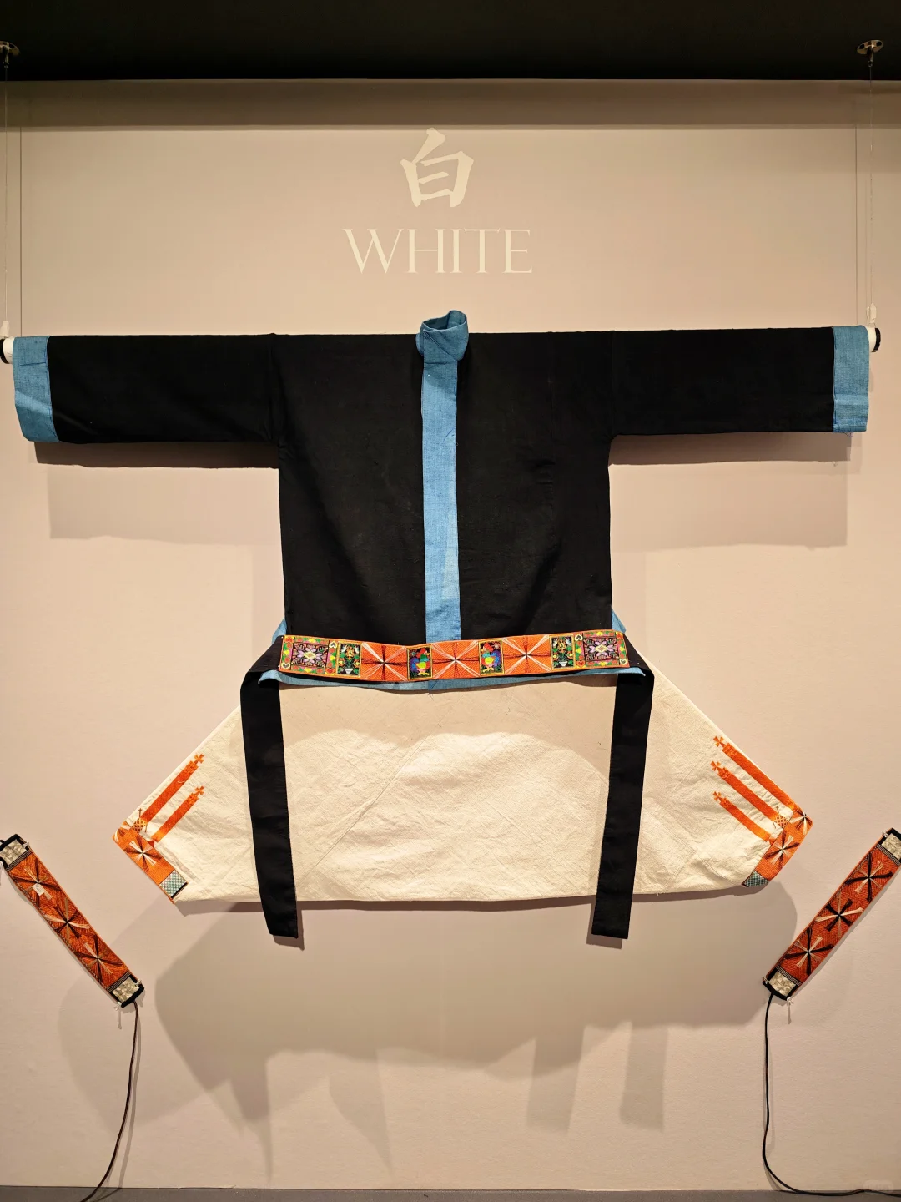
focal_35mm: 23
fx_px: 798
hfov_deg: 58.9
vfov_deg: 73.9
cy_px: 601
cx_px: 450
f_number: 1.67
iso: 400
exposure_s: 1/50
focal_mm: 6.62
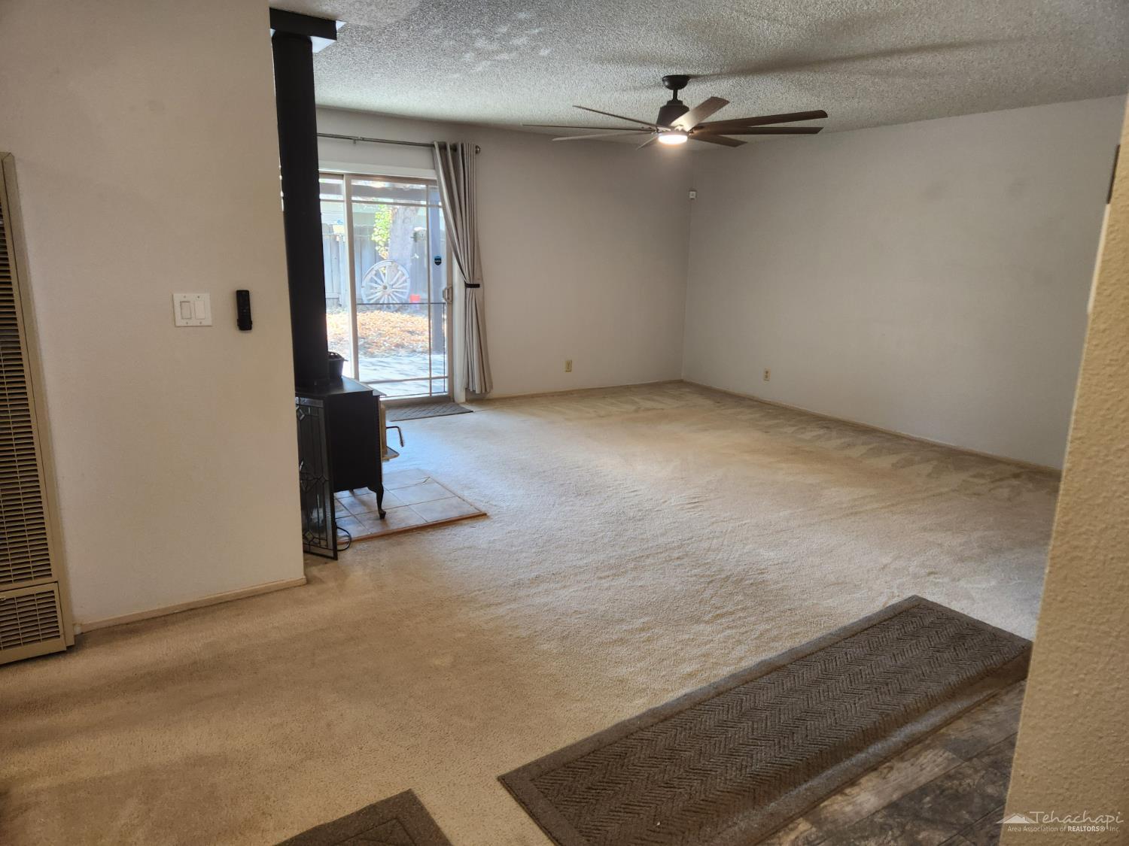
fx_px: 750
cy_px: 423
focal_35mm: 23
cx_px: 564
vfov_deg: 58.9
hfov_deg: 73.9
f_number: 1.8
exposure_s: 1/120
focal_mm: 5.4
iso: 200
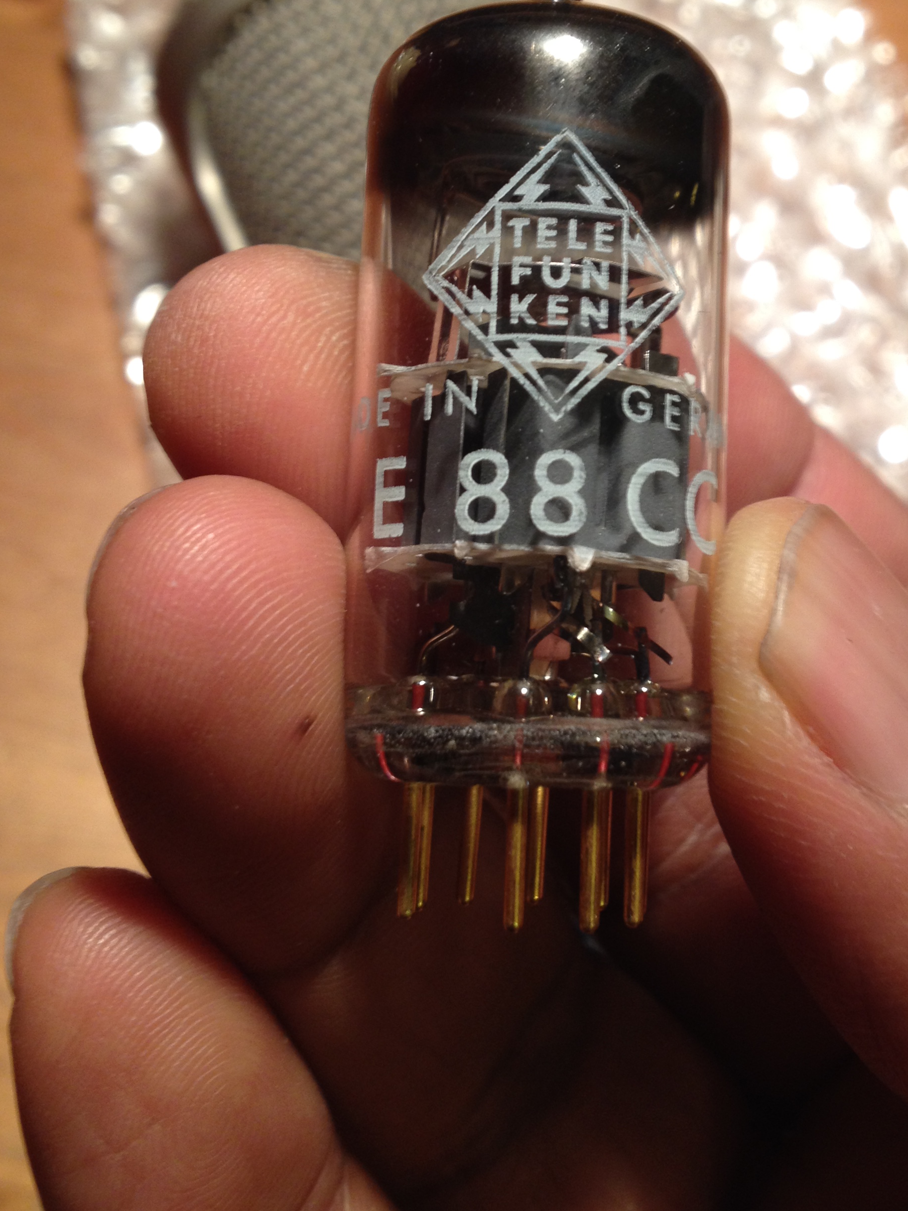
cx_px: 584
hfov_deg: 30.7
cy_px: 428
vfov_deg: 40.1
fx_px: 1644
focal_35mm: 47
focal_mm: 4.28
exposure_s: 1/20
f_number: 2.4
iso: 80
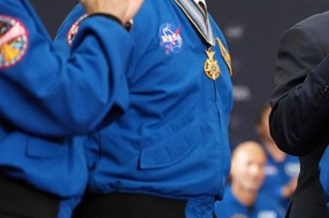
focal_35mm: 257
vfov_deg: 5.3
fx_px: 2346
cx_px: 358
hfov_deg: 8.0
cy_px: 90
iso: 5000
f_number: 2.8
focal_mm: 113
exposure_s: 1/500
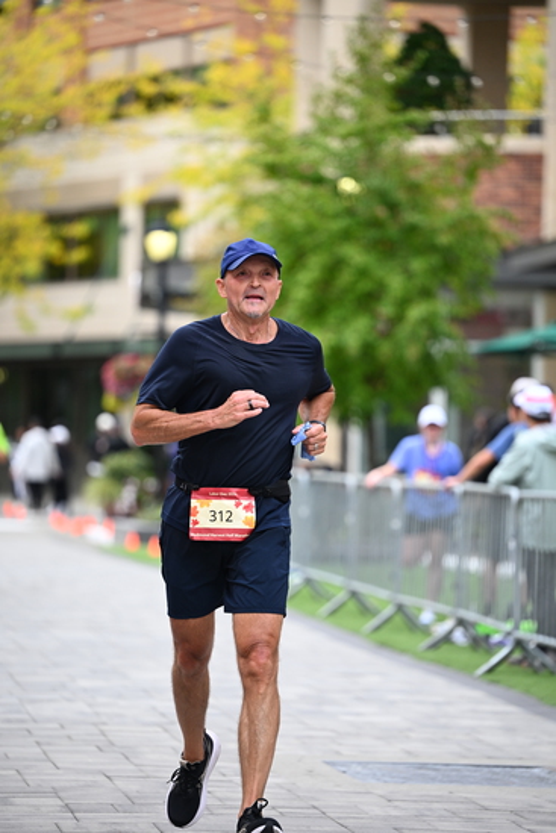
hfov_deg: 9.2
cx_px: 278
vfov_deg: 13.7
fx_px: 3473
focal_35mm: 150
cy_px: 416
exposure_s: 1/2000
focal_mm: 150
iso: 640
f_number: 2.8
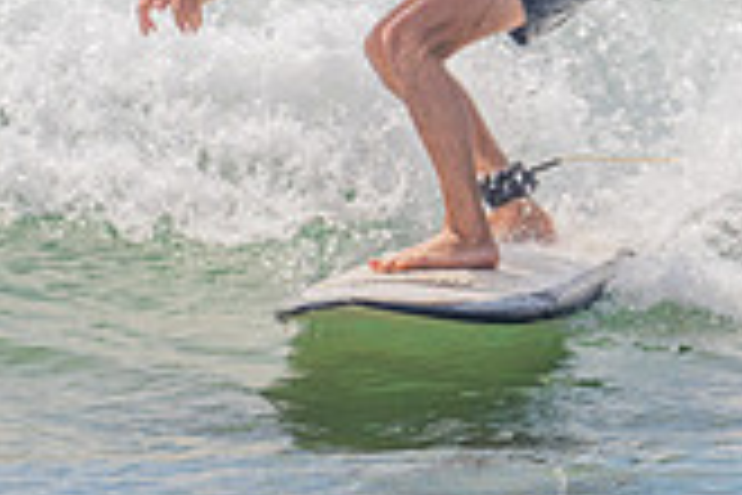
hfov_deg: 1.0
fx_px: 44496
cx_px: 552
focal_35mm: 2159
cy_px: -128
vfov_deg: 0.6
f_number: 5.6
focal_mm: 500
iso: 220
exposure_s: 1/640
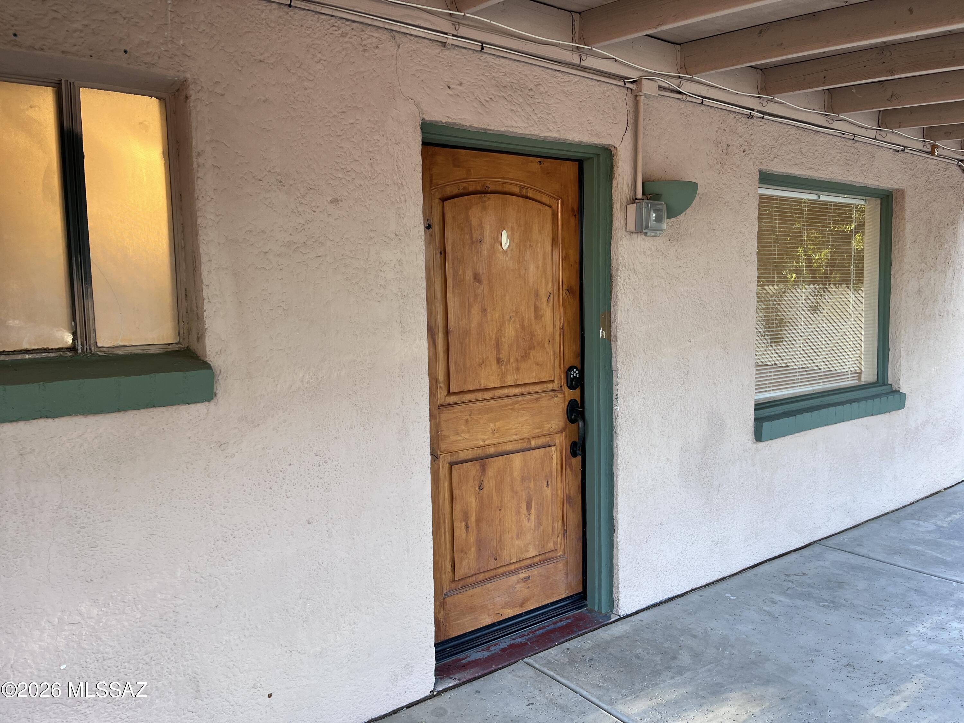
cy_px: 362
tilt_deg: -5.6
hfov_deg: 67.3
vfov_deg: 53.1
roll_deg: +1.7
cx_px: 482
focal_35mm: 26
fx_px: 724
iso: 50
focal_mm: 5.1
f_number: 1.6
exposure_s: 1/122
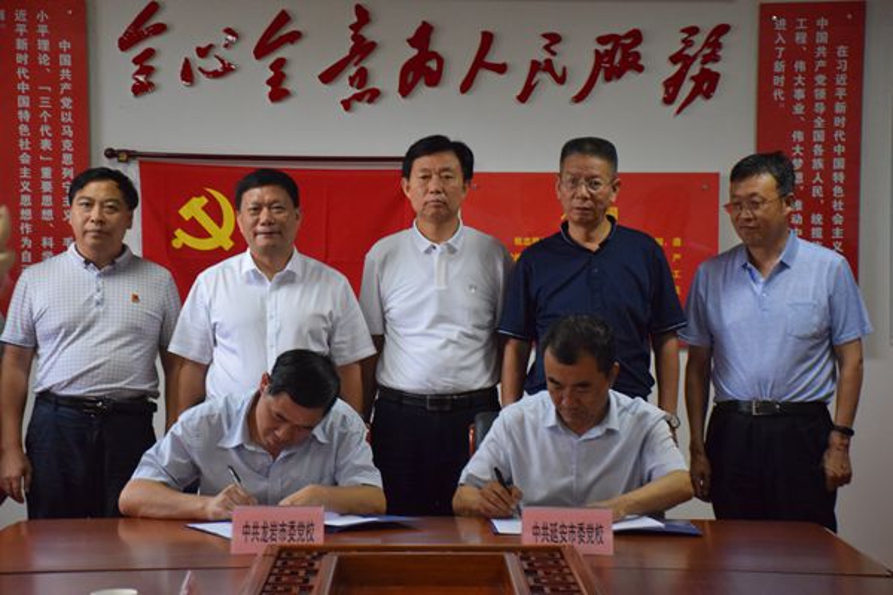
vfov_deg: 15.2
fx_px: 2232
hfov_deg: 22.6
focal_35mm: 90
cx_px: 446
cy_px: 298
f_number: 5
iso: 2800
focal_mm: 60
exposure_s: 1/125
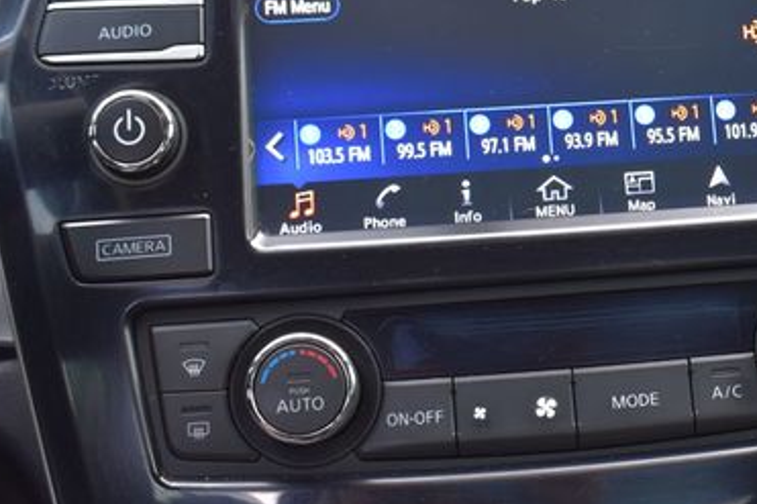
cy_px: 198
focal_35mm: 70
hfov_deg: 28.2
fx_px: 1468
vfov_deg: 19.5
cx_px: 620
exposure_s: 1/15
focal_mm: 27
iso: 500
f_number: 6.3
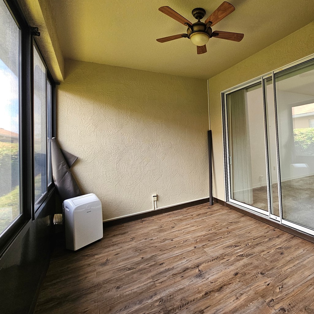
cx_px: 211
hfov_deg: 77.9
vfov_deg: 80.3
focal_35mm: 18
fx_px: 185
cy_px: 137
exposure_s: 1/60
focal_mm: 2.2
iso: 250
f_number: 2.2
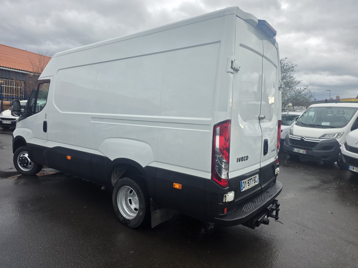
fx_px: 238
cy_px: 134
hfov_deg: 73.9
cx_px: 179
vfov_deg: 58.9
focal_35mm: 23
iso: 80
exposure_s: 1/1410
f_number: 1.7
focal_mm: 6.25
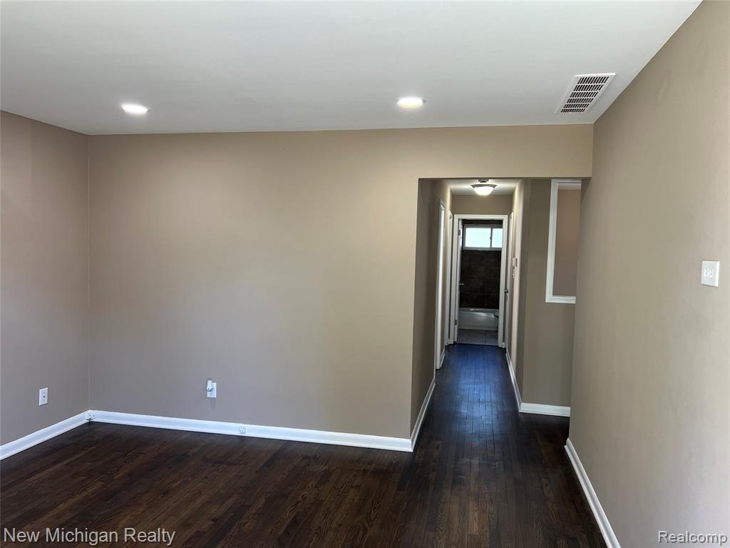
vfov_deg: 53.1
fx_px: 548
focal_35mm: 26
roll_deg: -1.5
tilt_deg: -3.6
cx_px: 365
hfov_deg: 67.3
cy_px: 274
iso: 100
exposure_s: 1/120
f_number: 1.5
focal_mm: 5.7
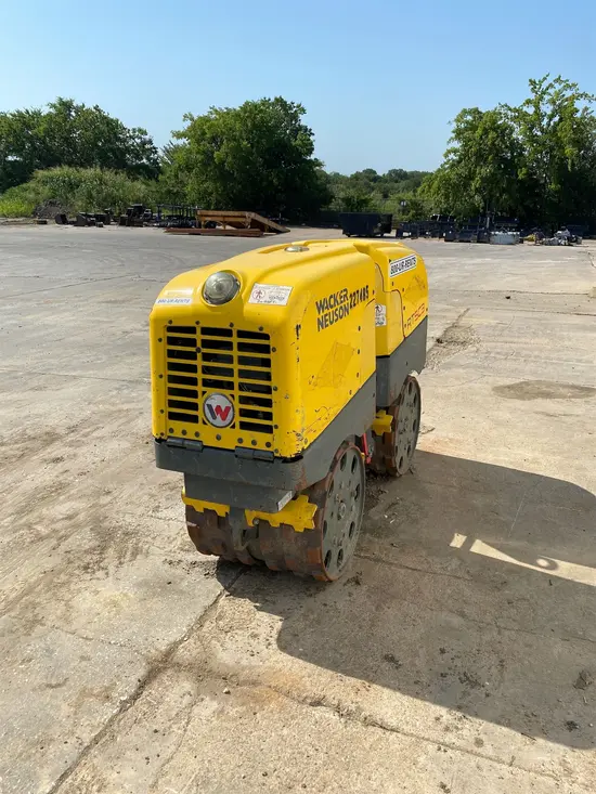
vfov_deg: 67.3
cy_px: 397
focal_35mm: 26
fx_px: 597
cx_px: 298
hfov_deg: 53.1
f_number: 1.8
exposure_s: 1/3984
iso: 32
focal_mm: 4.25
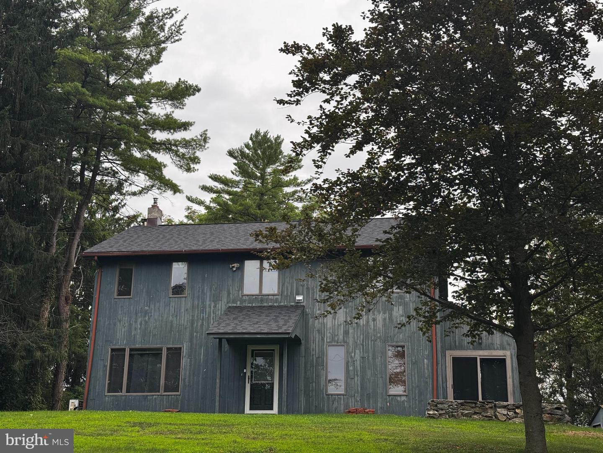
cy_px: 226
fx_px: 836
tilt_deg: +16.0
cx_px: 302
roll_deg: -1.0
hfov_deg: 39.7
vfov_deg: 30.3
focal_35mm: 48
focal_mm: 6.76
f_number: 1.78
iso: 64
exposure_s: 1/358
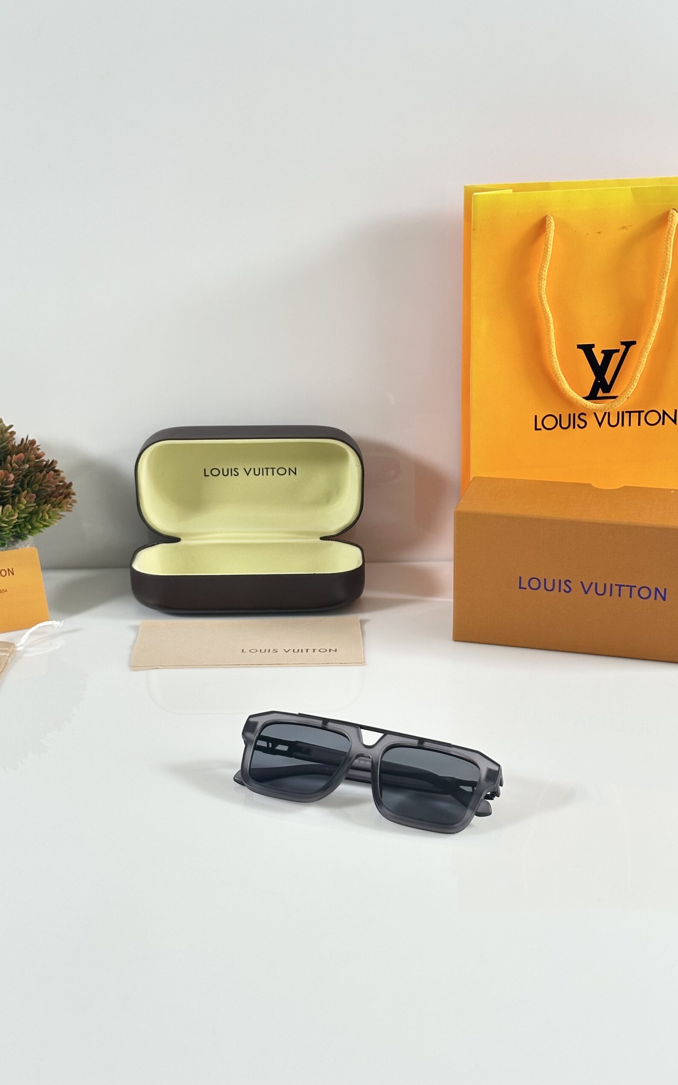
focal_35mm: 51
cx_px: 327
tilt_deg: -21.2
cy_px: 543
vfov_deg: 39.6
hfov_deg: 25.3
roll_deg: +0.9
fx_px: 1508
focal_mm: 6.86
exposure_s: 1/100
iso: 100
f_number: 1.78
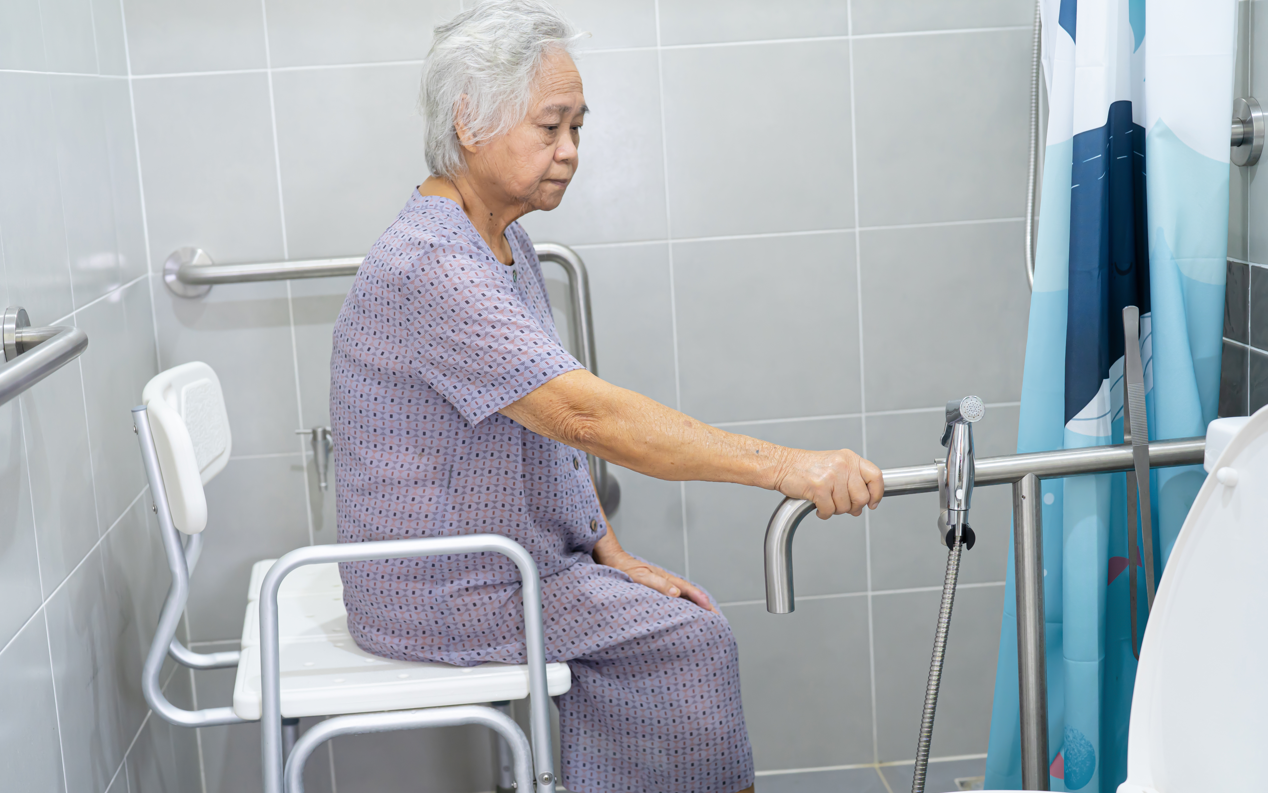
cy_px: 419
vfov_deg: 25.3
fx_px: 1762
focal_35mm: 51
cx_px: 634
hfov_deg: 39.6
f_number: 3.2
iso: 800
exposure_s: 1/60
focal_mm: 50
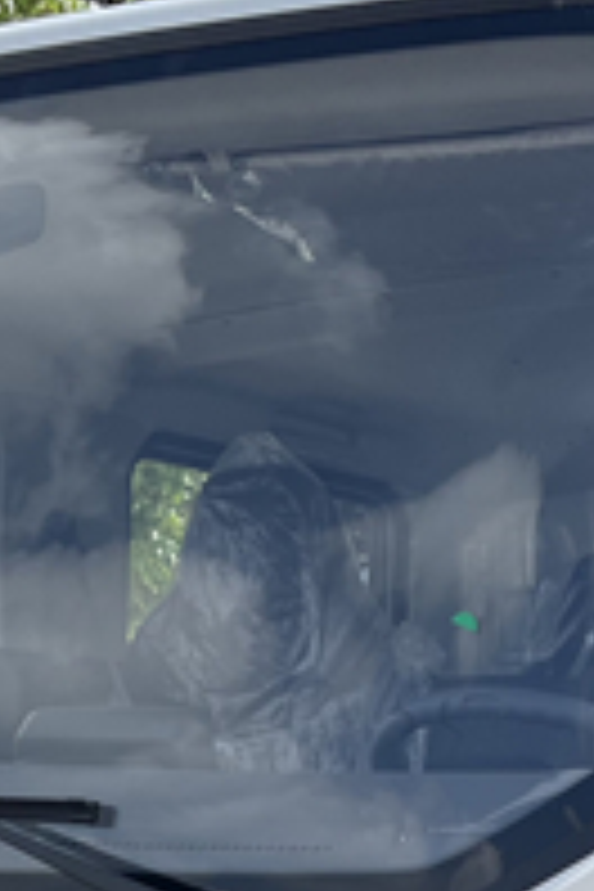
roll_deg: -0.6
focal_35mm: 109
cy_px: 1076
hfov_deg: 12.4
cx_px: 639
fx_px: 2698
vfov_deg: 17.8
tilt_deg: -3.9
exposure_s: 1/1923
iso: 50
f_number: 1.6
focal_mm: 5.1
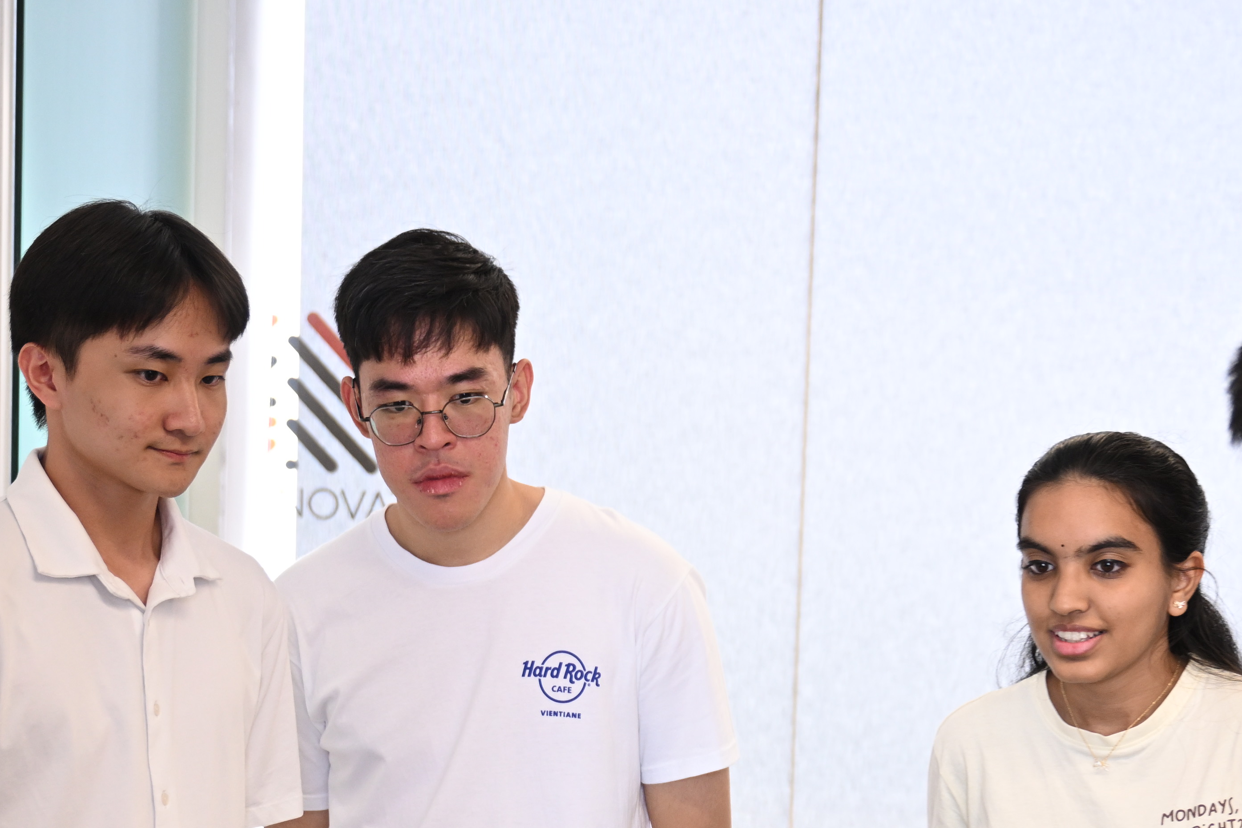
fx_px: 3519
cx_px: 744
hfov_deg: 20.0
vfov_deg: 13.2
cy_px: 914
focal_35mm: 102
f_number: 2.8
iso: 800
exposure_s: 1/125
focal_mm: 46
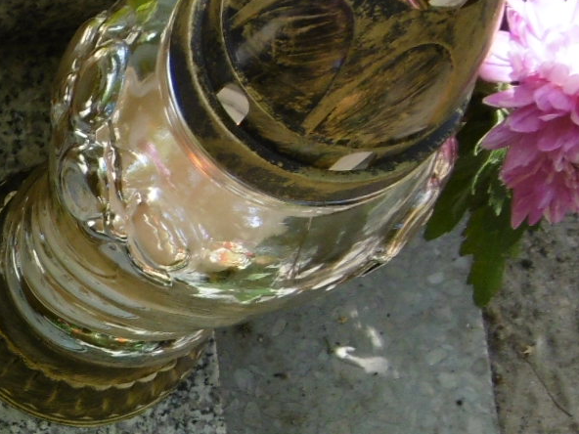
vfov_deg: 17.3
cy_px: 464
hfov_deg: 19.8
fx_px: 1388
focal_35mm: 83
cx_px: -332
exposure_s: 1/160
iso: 100
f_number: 3.1
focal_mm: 4.3
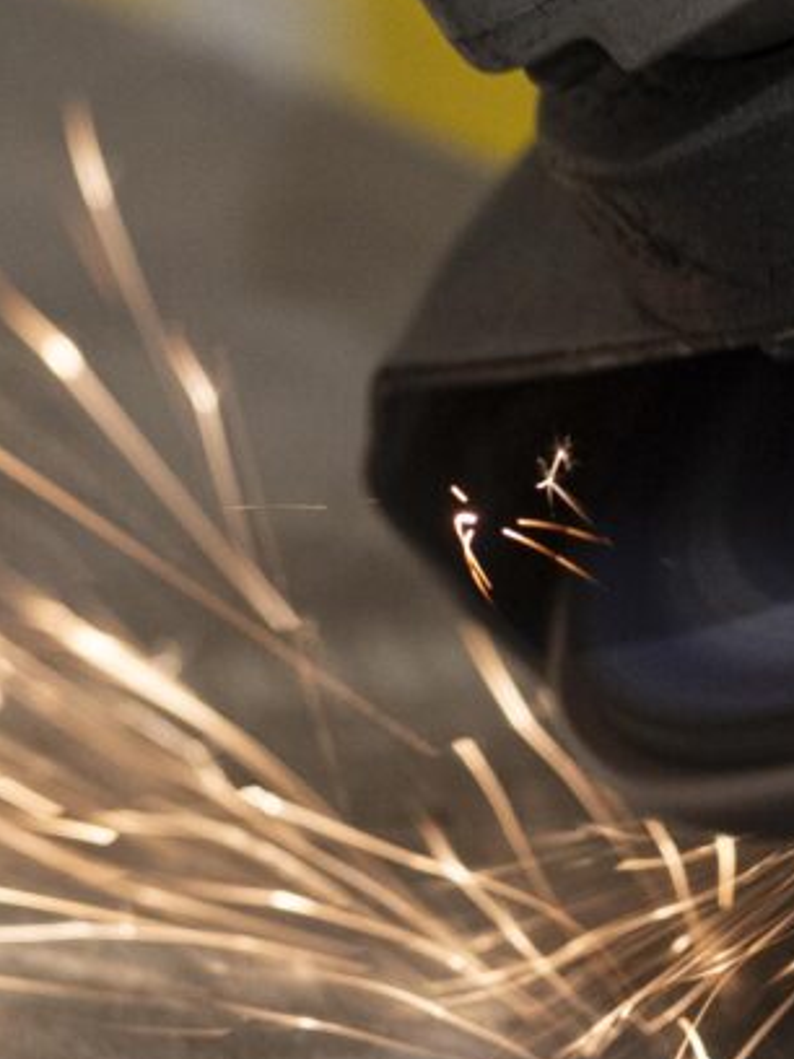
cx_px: 867
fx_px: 9236
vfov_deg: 6.5
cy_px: 74
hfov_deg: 4.9
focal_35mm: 302
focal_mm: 50
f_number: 4
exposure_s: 1/60
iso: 800
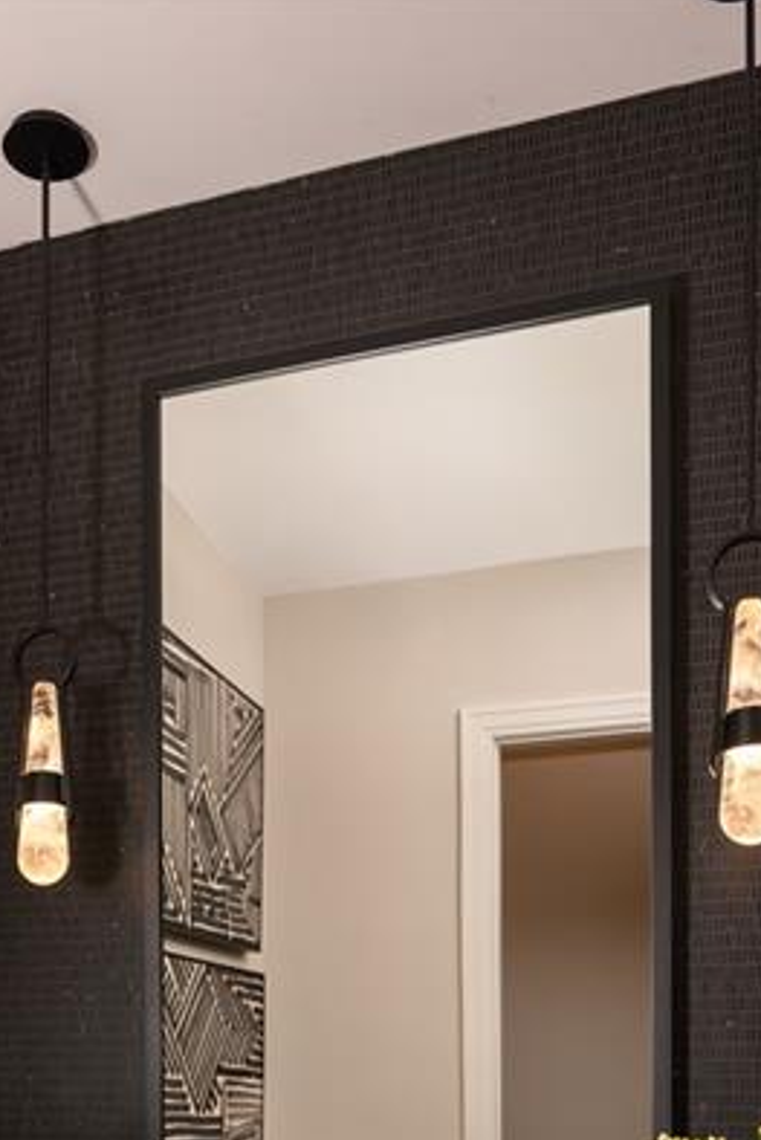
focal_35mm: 40
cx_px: 217
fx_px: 1266
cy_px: 1102
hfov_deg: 33.0
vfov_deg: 42.7
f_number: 8
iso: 80
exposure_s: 1/25
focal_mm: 20.5
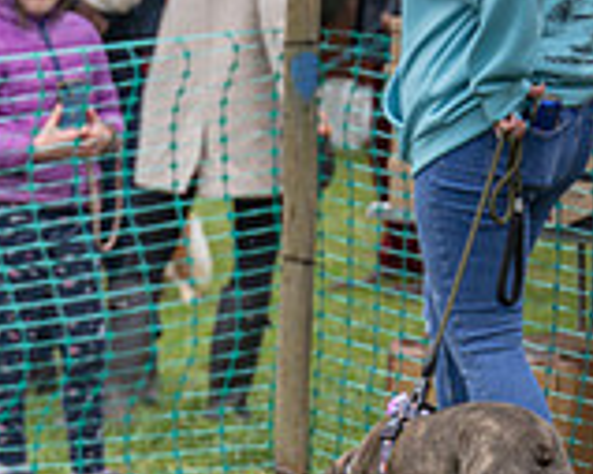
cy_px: 593
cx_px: -427
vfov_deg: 3.9
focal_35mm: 391
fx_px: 6858
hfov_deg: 4.9
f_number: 4
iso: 400
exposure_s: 1/1250
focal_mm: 98
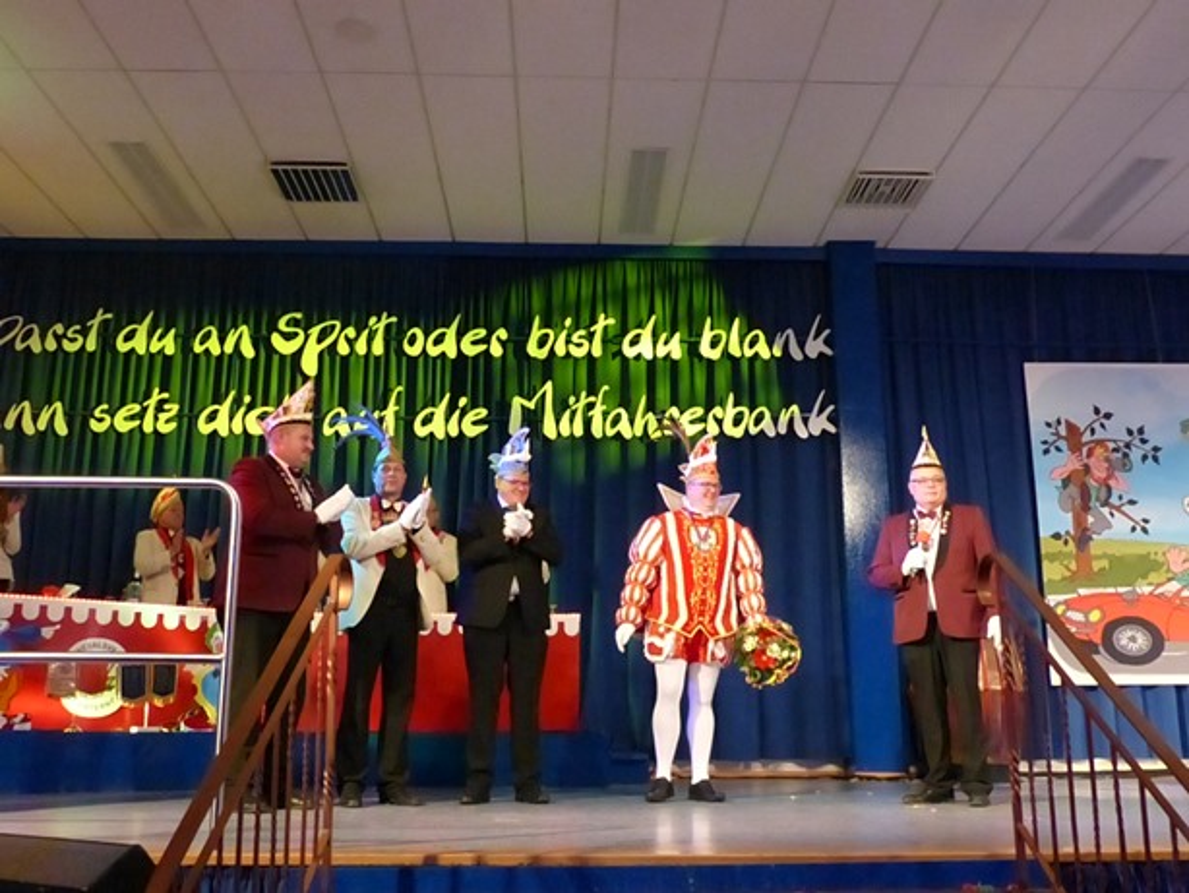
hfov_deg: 53.9
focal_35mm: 34
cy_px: 446
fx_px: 1168
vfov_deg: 41.8
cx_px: 594
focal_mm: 6
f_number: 4
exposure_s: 1/125
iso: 1600
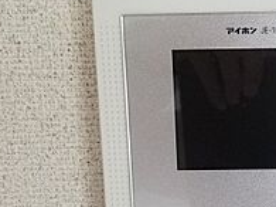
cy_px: 251
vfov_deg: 17.5
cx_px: 275
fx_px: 637
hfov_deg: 23.4
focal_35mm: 80
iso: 160
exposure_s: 1/60
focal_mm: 4.25
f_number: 1.7
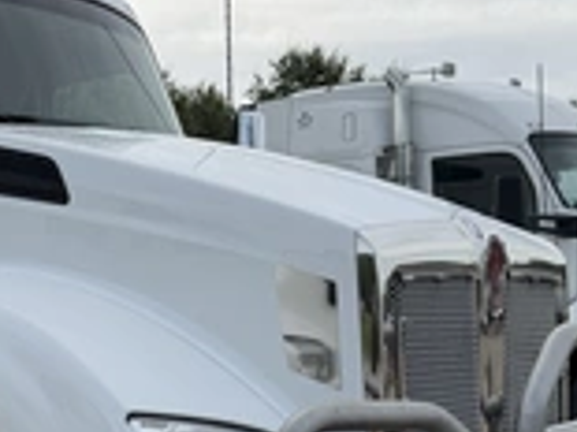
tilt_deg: +0.4
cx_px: 41
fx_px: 1033
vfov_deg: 23.4
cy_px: 317
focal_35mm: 62
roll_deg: -1.2
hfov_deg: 29.7
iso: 80
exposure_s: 1/4167
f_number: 1.78
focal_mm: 6.76
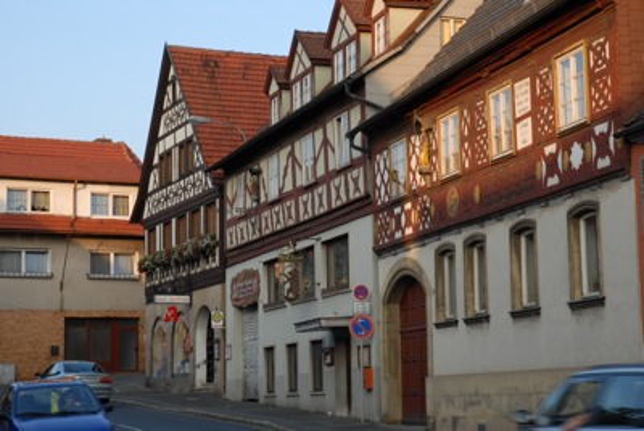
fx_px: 1397
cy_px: 216
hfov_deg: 26.0
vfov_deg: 17.6
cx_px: 322
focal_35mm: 78
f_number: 14
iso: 200
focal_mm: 52
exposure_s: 1/40
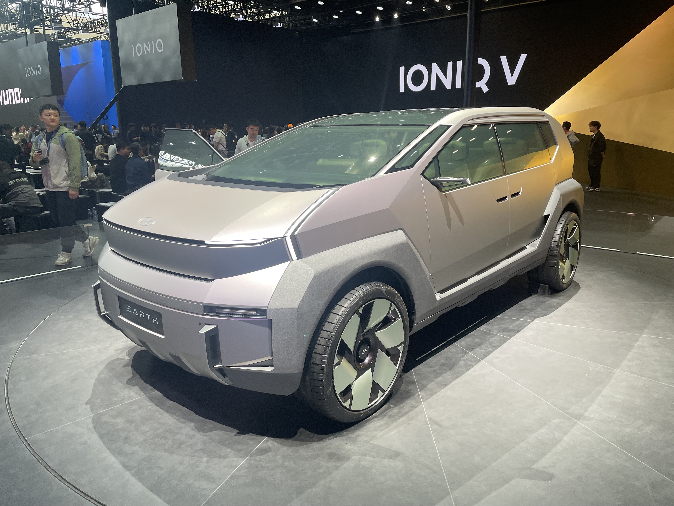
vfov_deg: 53.1
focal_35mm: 26
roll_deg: +0.8
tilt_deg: -11.2
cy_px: 253
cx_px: 337
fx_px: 506
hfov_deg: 67.3
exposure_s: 1/120
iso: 100
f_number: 1.6
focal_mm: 4.2
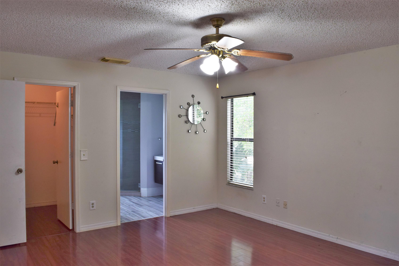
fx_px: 299
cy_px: 133
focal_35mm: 27
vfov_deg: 47.9
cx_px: 200
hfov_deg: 67.4
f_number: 7.1
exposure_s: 1/30
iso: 400
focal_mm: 18
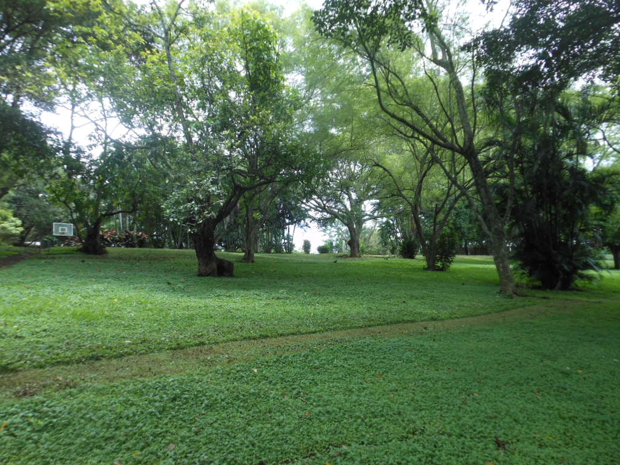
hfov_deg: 69.4
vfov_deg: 54.9
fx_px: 448
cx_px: 310
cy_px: 232
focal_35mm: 25
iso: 80
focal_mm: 4.5
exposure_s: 1/125
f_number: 3.2
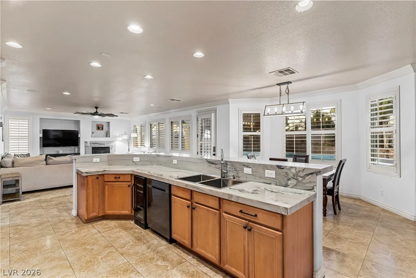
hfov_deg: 90.0
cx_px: 208
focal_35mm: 18
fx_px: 208
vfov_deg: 67.4
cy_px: 139
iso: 400
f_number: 8
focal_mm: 18
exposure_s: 1/1.67
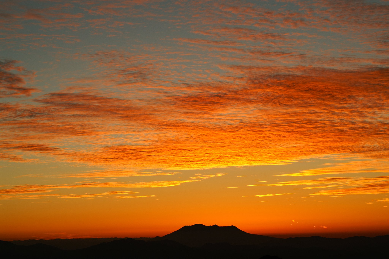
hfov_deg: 19.5
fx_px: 1134
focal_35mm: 105
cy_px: 130
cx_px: 194
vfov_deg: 13.0
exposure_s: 1/160
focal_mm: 70
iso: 100
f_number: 6.3
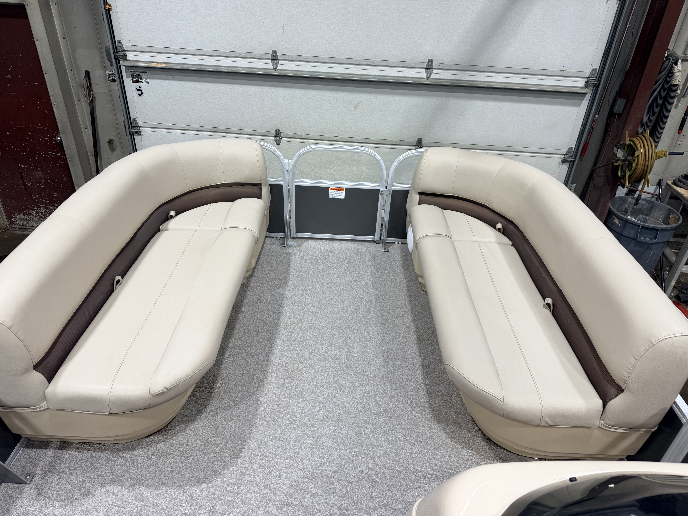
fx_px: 477
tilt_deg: -31.7
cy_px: 258
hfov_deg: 71.6
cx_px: 344
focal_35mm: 24
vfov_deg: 56.8
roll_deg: -2.9
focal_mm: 6.76
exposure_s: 1/120
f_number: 1.78
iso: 64
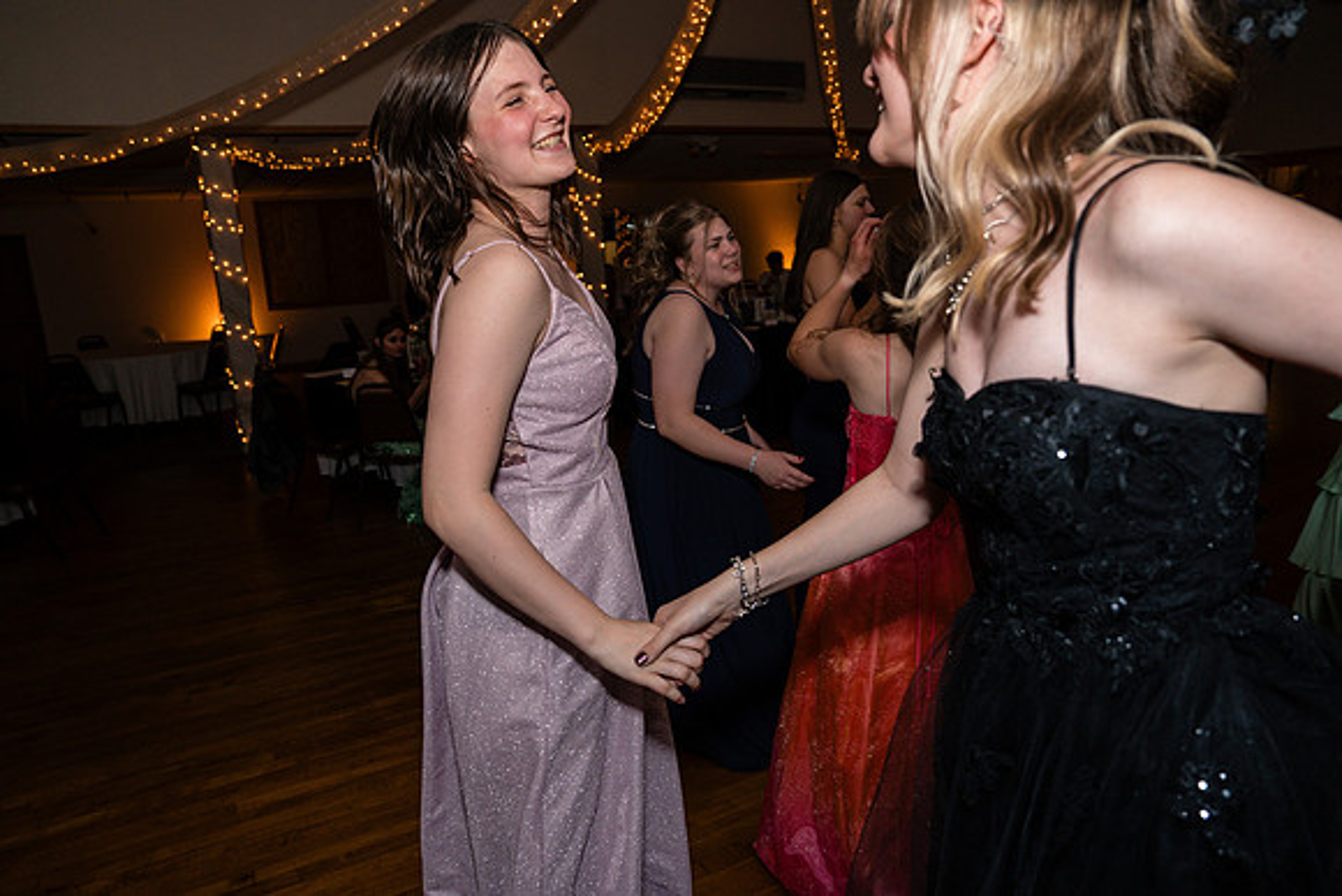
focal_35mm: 24
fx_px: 895
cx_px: 671
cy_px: 448
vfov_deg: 53.2
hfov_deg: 73.7
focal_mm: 24
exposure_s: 1/250
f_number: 4
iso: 400
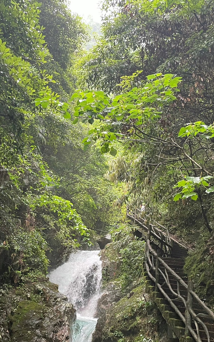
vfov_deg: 48.6
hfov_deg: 31.7
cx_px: 66
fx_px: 373
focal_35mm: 40
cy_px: 222
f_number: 1.6
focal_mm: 4.2
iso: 125
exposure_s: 1/62
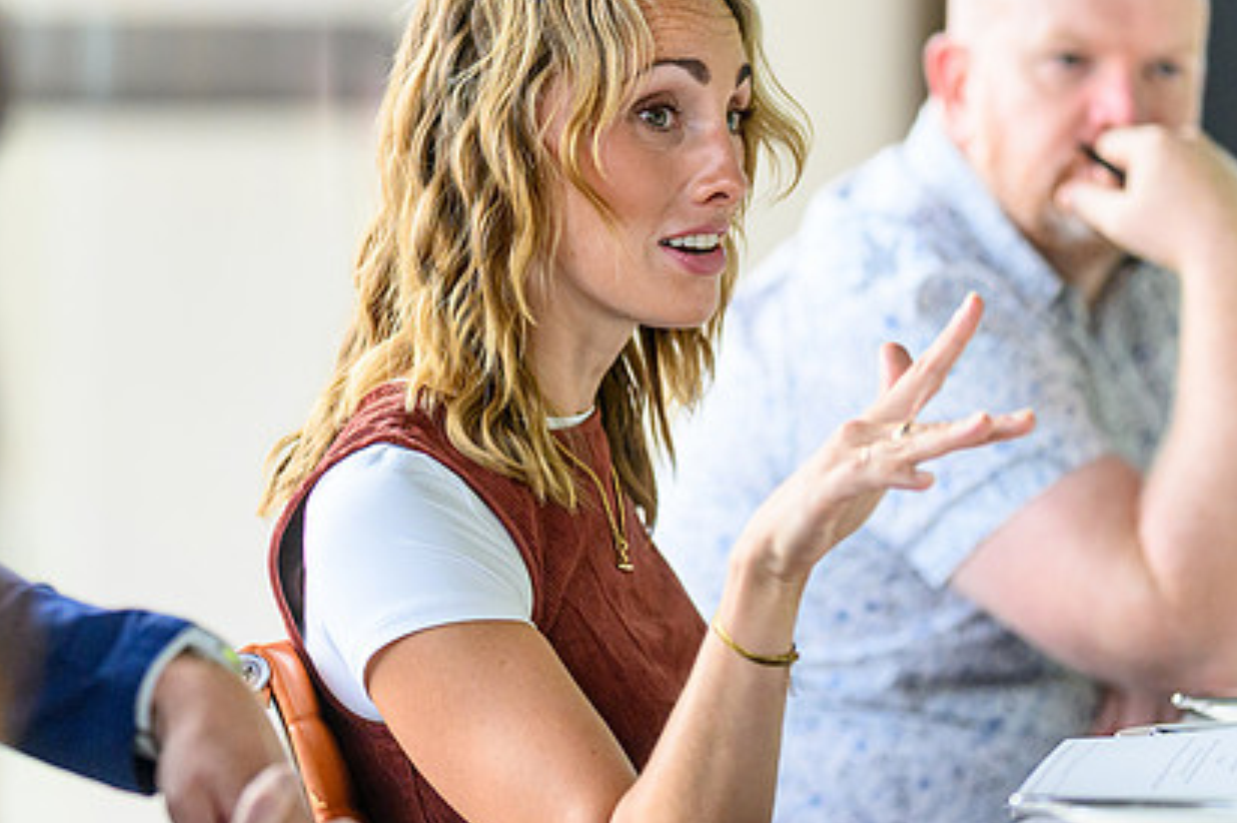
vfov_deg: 4.7
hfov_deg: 7.1
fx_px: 9922
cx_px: 646
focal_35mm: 289
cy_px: 330
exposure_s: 1/1000
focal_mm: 135
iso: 1250
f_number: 1.8
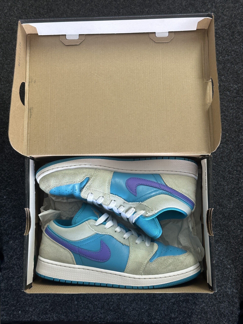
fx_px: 449
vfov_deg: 39.7
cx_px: 122
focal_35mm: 48
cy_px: 162
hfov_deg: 30.3
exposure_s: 1/50
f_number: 1.78
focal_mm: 6.86
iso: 160
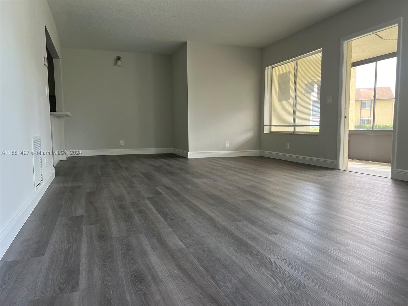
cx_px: 204
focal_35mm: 26
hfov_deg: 67.3
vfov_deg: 53.1
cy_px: 153
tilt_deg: -5.8
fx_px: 306
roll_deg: +0.0
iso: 100
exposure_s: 1/121
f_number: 1.5
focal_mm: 5.7
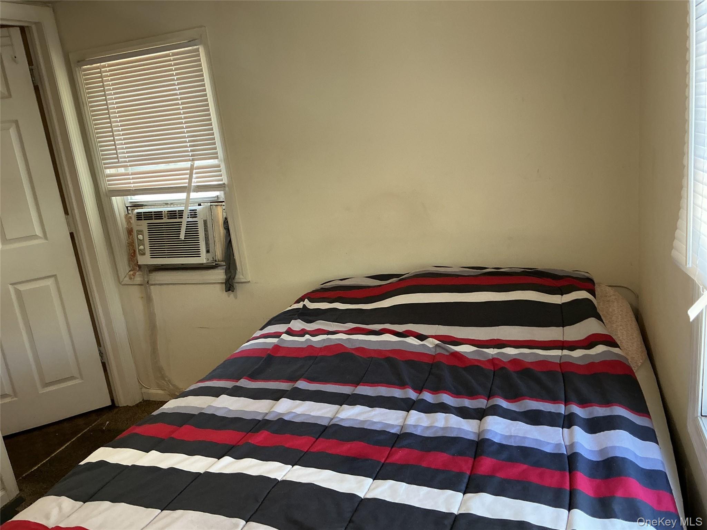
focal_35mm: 29
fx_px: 592
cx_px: 354
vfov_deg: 48.2
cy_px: 265
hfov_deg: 61.7
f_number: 1.8
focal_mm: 3
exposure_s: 1/60
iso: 125
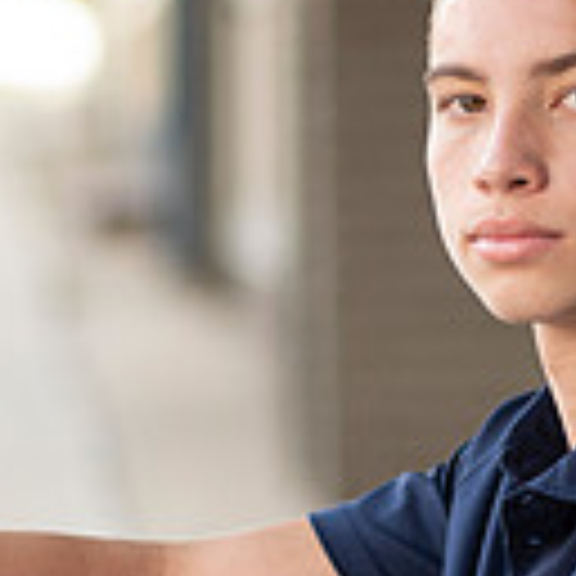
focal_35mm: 345
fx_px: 6495
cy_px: 478
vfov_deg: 5.1
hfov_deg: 5.1
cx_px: 423
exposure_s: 1/400
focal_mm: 85
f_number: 1.8
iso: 125
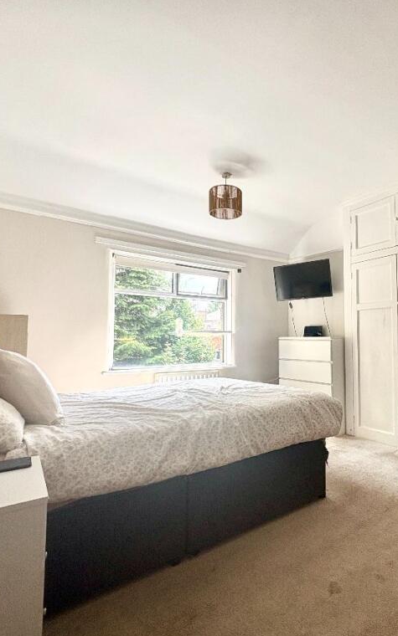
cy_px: 320
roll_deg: -0.2
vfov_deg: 85.1
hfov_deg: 57.9
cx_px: 275
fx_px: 347
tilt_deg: +3.1
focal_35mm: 20
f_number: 2.2
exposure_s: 1/140
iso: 64
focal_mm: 2.22
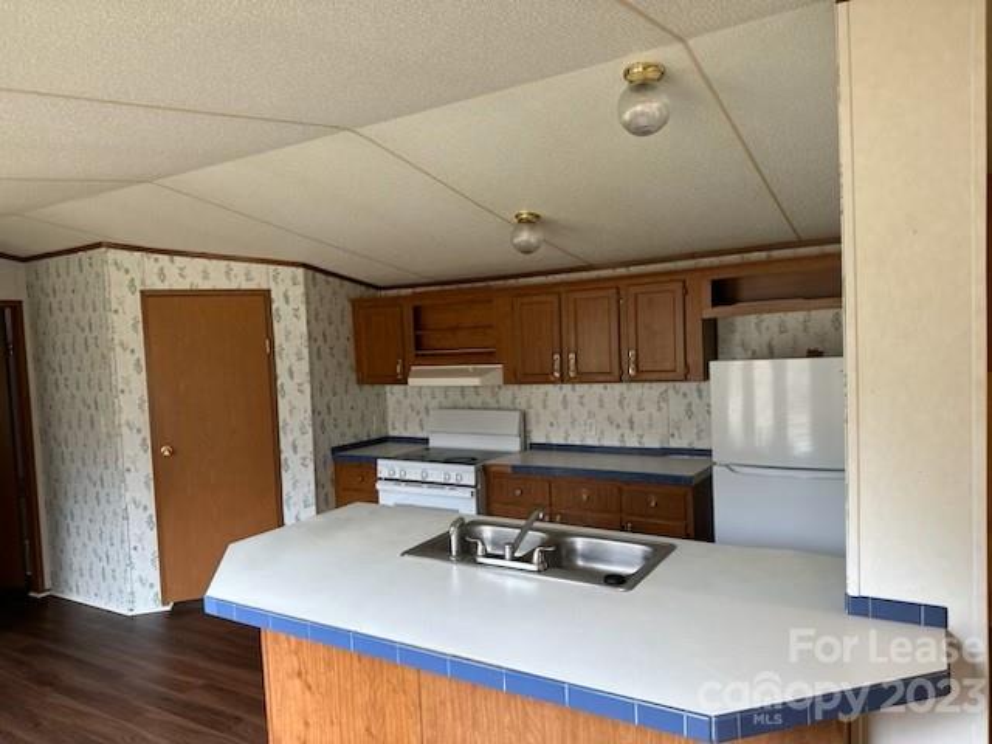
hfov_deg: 71.6
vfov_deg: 56.8
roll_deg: +1.6
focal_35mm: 24
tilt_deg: -1.8
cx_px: 496
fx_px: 688
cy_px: 372
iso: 200
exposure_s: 1/60
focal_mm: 6.86
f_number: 1.78
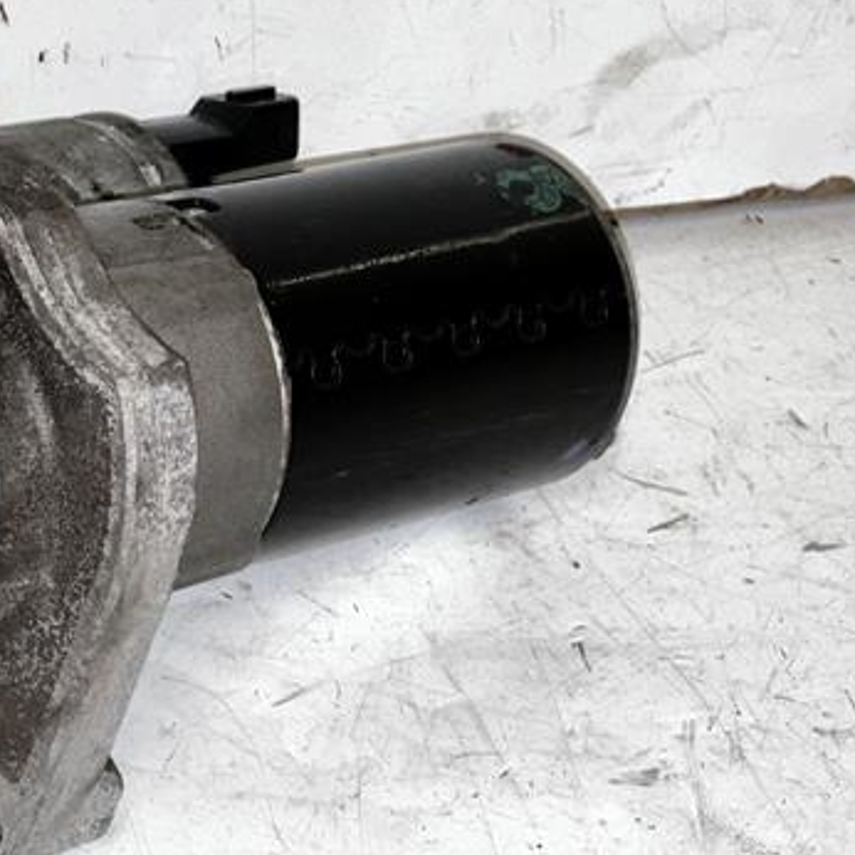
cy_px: 462
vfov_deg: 13.8
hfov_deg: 13.8
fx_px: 3521
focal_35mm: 126
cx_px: 213
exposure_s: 1/50
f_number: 2.8
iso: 160
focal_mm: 9
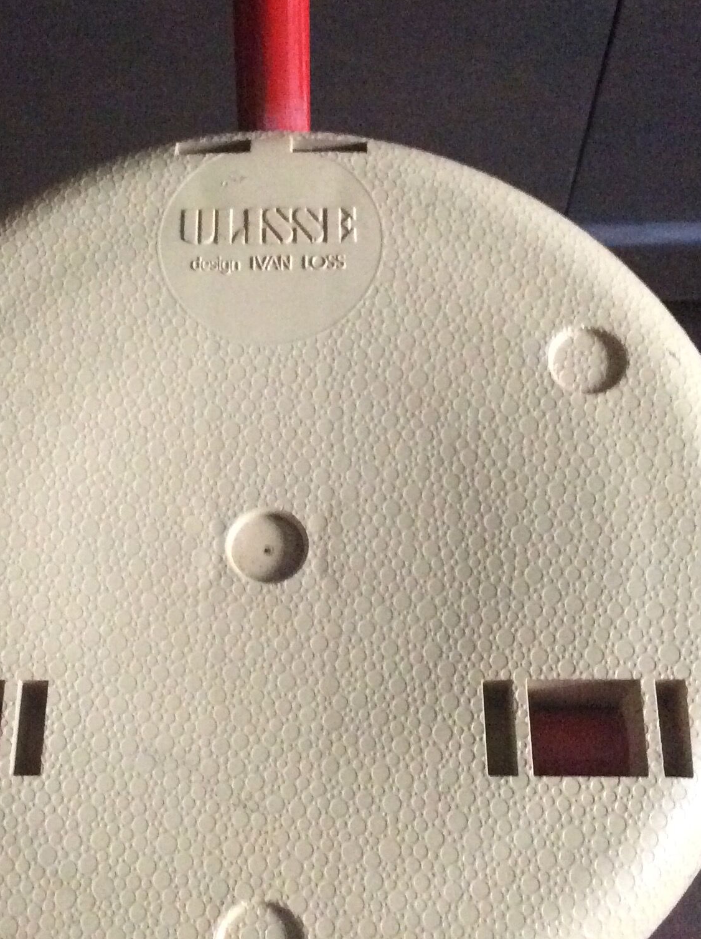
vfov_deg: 35.0
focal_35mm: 55
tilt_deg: -64.5
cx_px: 290
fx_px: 1489
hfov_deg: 26.4
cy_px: 425
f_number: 2.4
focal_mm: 3.3
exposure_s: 1/17
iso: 500
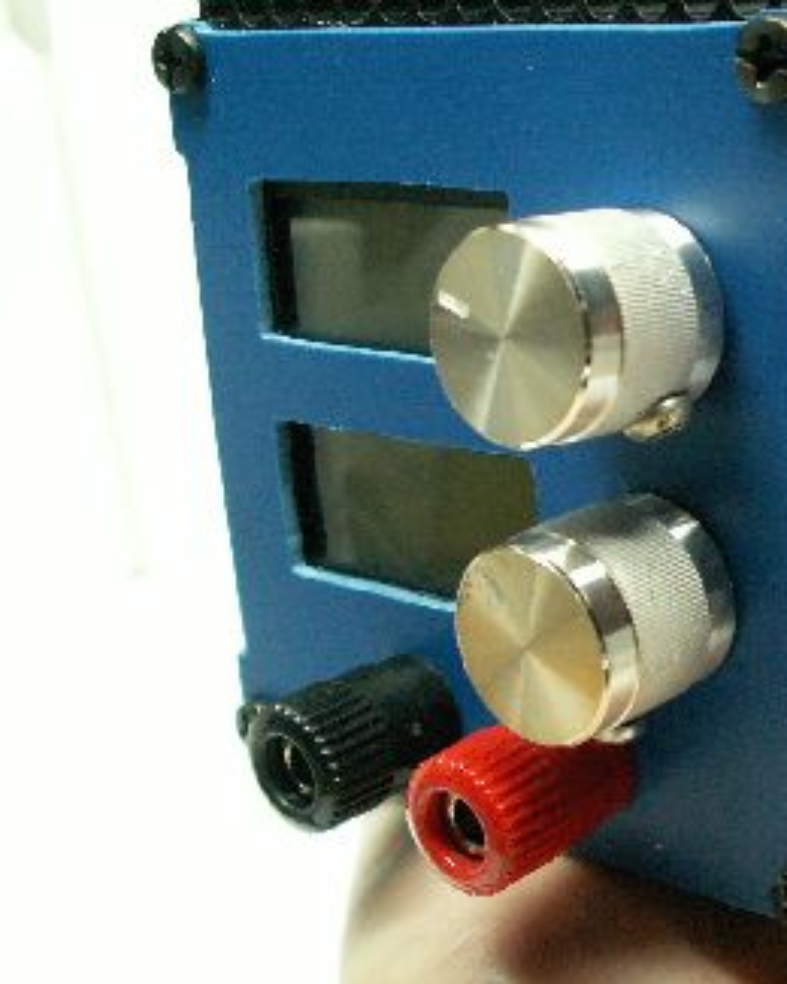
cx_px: 848
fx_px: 1834
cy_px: 512
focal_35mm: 63
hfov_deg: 22.9
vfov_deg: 30.0
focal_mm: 5.86
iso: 160
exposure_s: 1/13
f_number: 2.8
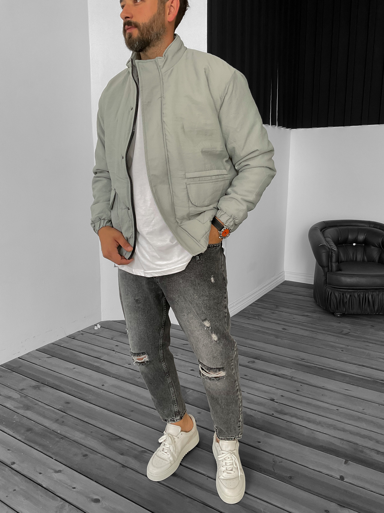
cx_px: 192
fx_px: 429
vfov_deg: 61.7
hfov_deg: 48.2
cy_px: 256
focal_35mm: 29
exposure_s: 1/120
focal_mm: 3
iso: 64
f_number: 1.8
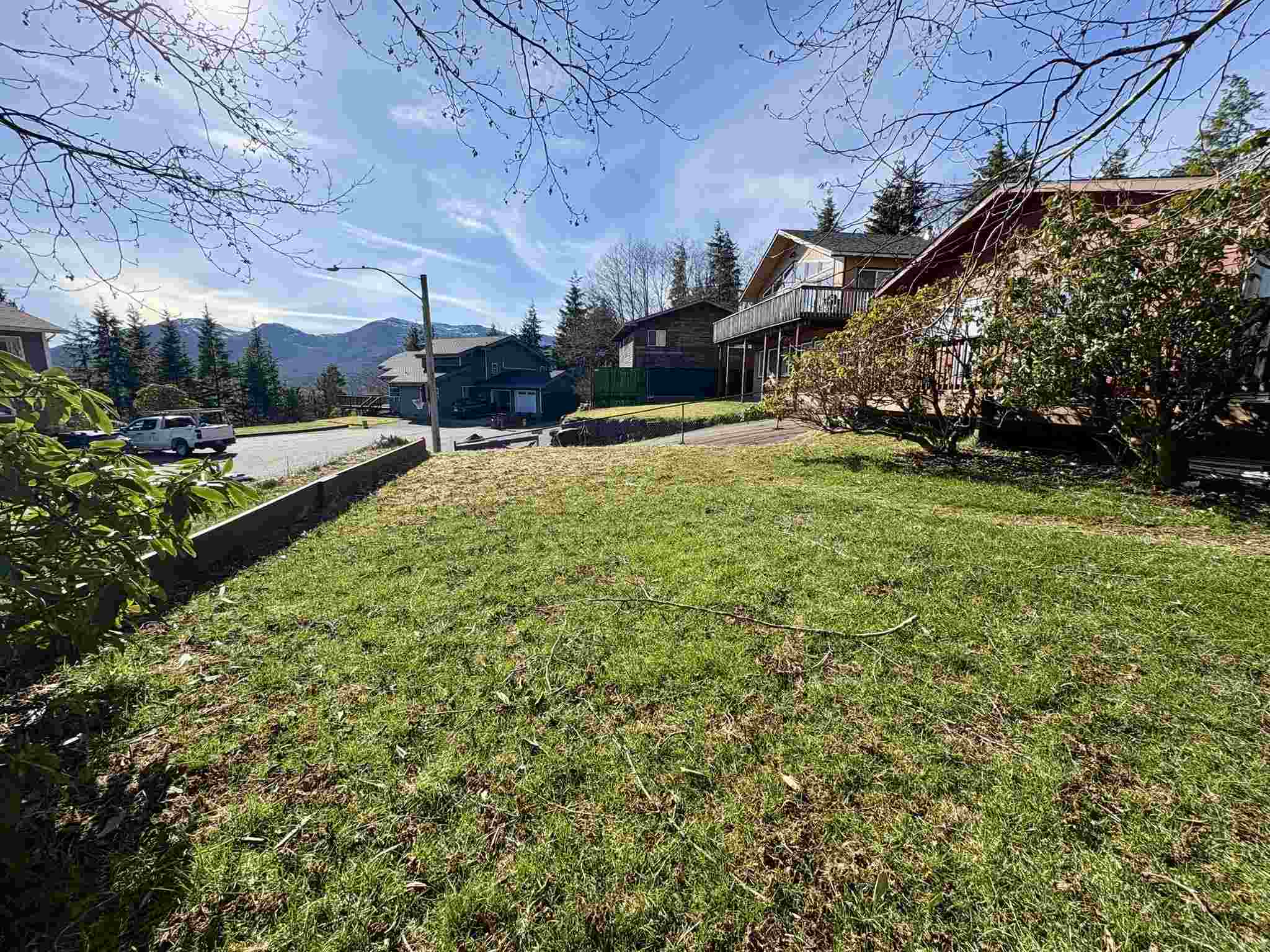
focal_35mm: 14
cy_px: 476
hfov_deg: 102.1
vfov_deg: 85.7
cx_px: 635
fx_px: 514
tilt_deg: -9.7
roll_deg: -1.2
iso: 64
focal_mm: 2.22
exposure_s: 1/1420
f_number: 2.2
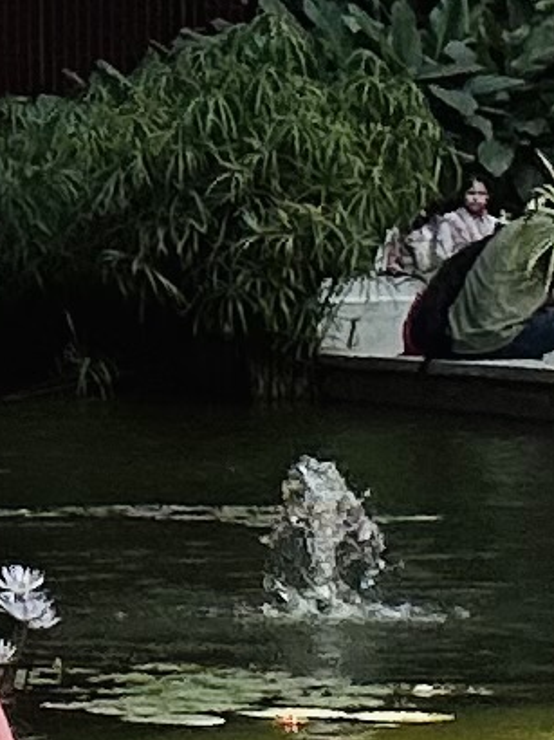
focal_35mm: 226
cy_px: 516
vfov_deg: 8.8
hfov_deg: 6.1
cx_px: -1083
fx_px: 4828
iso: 25
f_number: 1.9
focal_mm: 2.69
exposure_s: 1/931
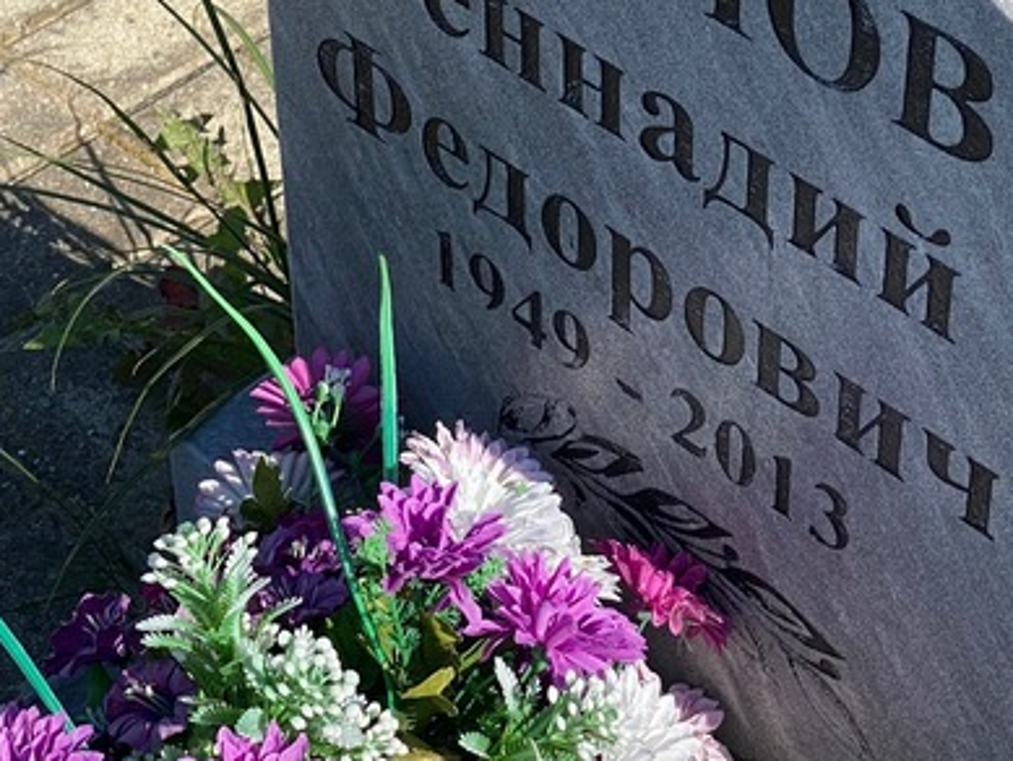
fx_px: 3132
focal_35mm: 107
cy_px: 149
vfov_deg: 13.8
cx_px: 518
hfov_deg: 18.4
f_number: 2
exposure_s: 1/1065
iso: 20
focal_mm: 6
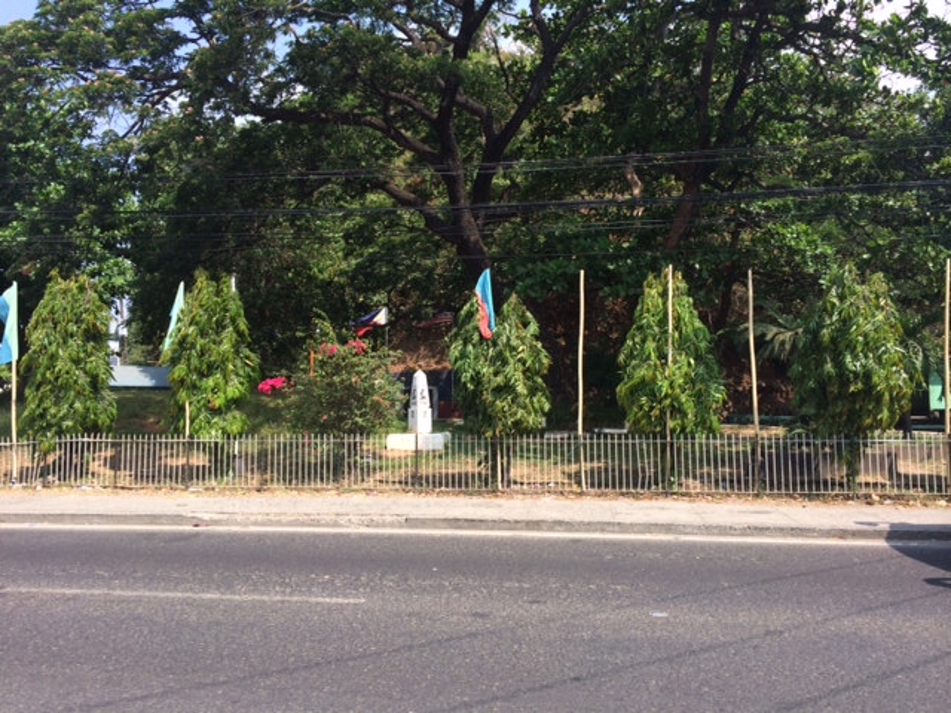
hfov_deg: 60.0
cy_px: 356
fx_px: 824
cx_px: 476
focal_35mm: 30
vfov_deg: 46.8
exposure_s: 1/1109
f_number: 2.2
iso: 32
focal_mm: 4.12
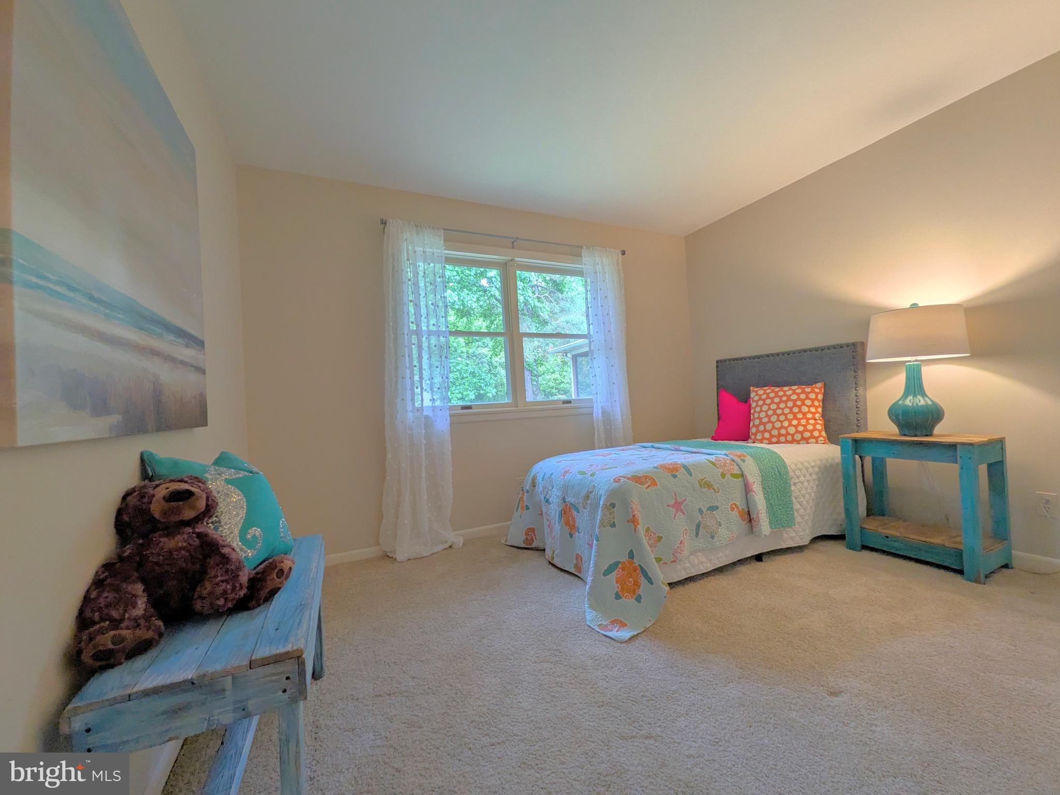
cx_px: 530
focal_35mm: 14
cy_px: 398
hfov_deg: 102.1
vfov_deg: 85.7
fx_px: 429
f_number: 2.2
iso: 124
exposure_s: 1/41.2
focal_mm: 1.85
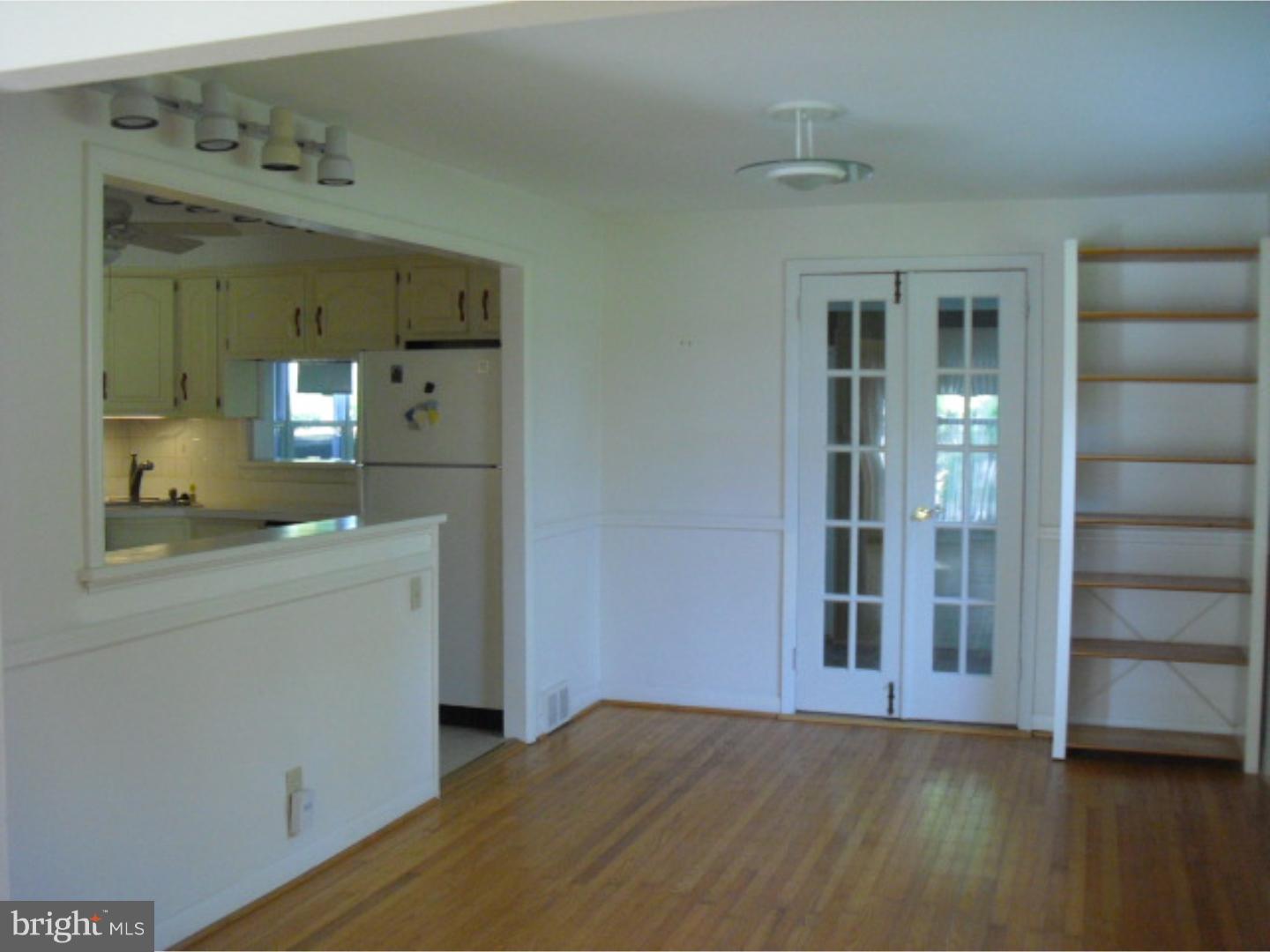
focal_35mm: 36
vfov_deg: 39.7
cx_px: 635
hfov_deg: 51.4
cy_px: 476
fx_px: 1321
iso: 400
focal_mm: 6.3
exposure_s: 1/80
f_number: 3.1
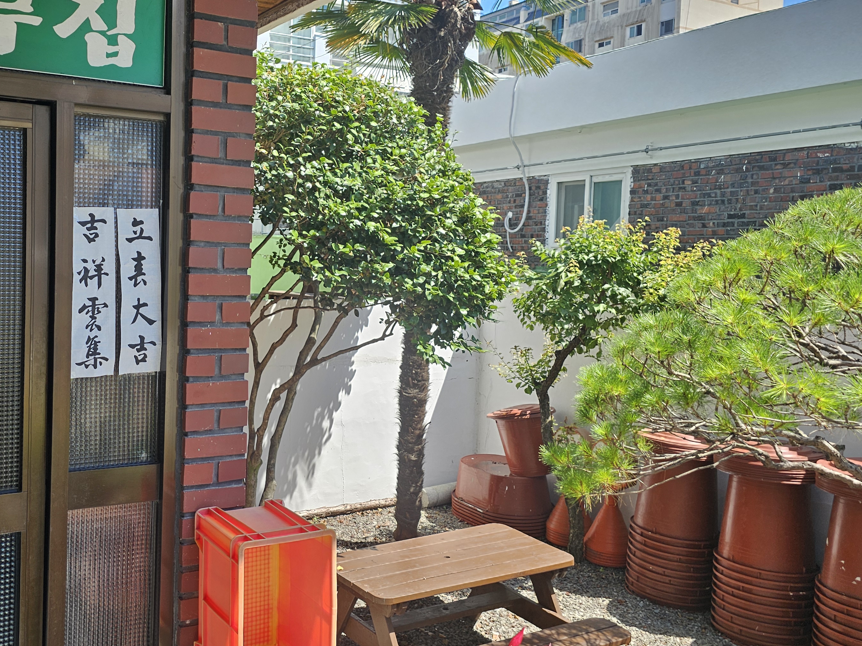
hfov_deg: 52.1
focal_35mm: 34
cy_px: 284
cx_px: 240
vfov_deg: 41.7
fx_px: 847
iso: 10
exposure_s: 1/187
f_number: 1.7
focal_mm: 6.3
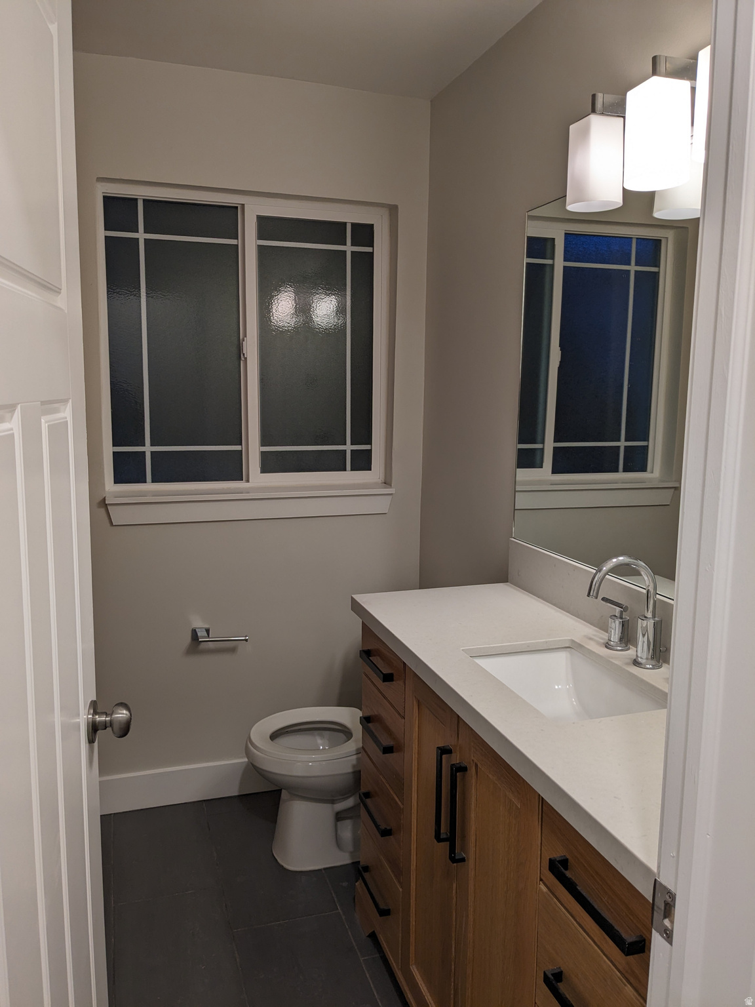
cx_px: 378
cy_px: 504
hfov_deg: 51.4
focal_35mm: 27
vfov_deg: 65.3
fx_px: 785
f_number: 1.73
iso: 47
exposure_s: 1/30
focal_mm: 4.38
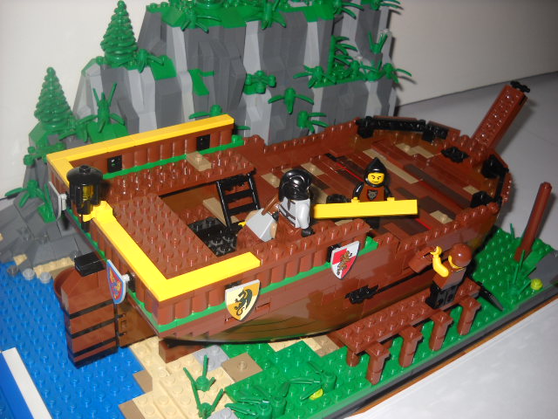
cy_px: 210
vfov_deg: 35.1
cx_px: 279
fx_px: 661
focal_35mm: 41
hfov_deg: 45.8
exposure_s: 1/30
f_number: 5.5
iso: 64
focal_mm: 6.72
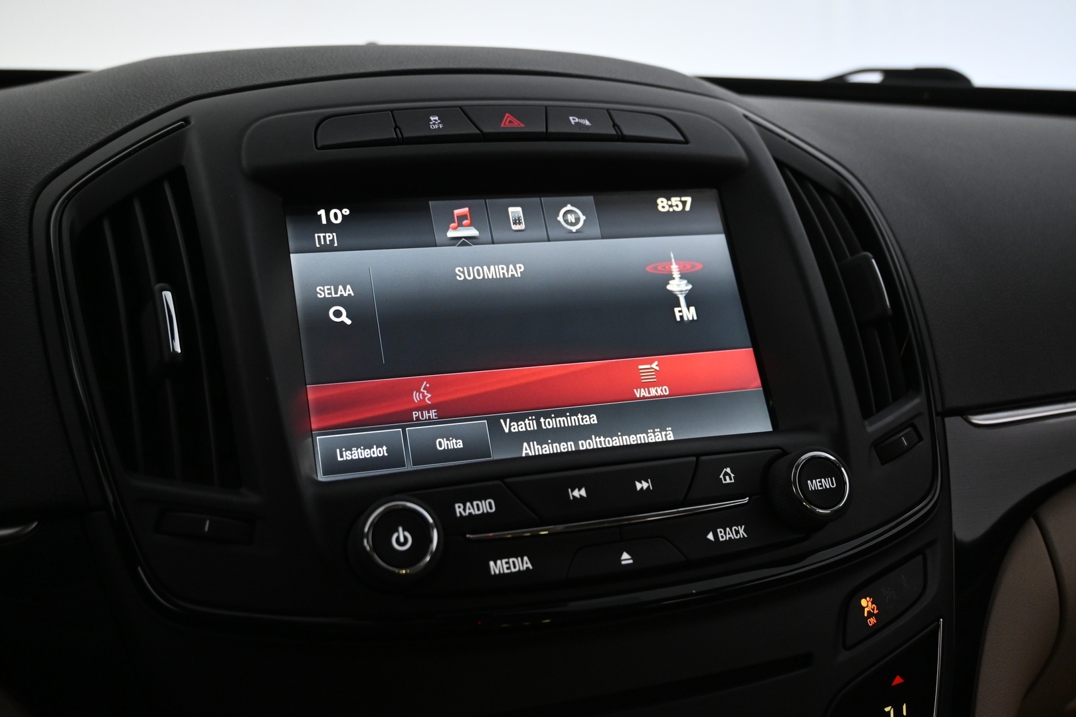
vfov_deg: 36.2
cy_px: 358
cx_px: 538
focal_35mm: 37
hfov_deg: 52.2
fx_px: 1098
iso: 1800
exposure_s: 1/40
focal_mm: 24.5
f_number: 4.2
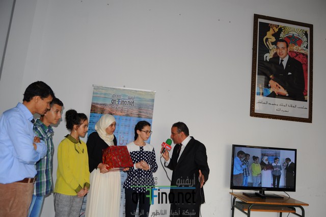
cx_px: 163
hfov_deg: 67.4
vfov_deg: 47.8
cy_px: 108
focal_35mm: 27
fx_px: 244
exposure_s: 1/60
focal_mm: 18
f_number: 5.6
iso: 200
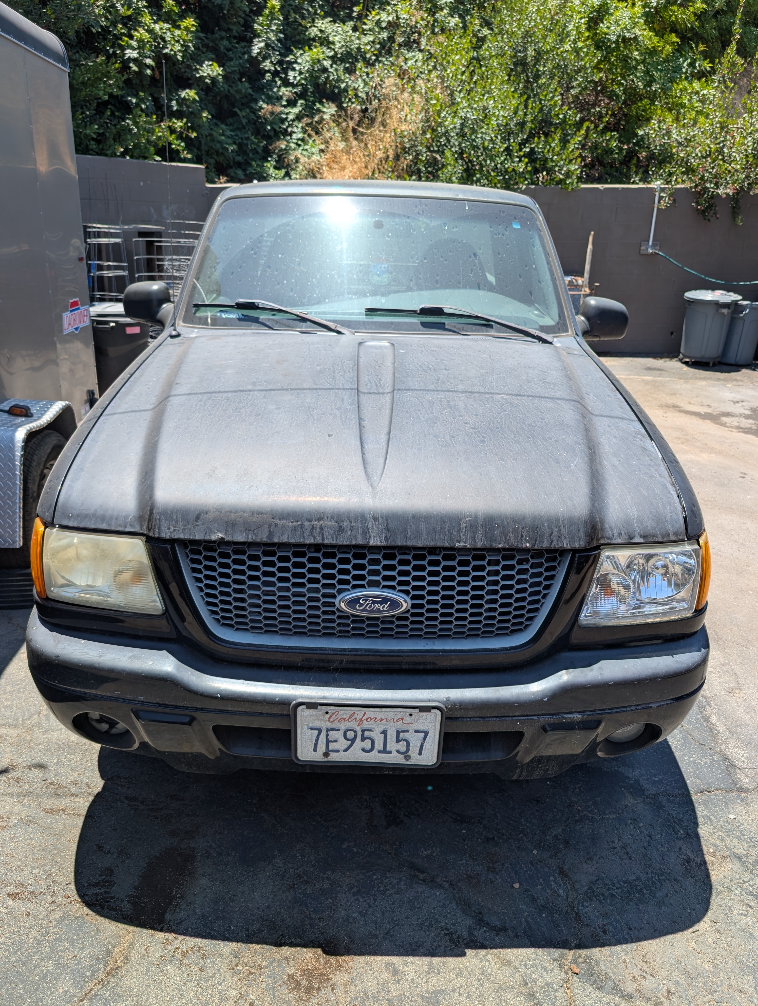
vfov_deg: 71.5
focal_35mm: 24
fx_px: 699
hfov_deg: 56.9
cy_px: 503
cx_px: 379
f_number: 1.68
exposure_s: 1/606
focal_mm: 6.9
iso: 21
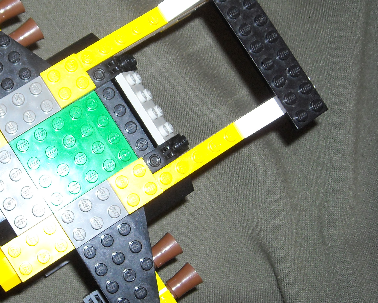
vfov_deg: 27.1
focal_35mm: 56
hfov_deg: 32.7
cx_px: 77
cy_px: 168
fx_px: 626
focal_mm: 5.7
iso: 200
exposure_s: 1/60
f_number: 2.8
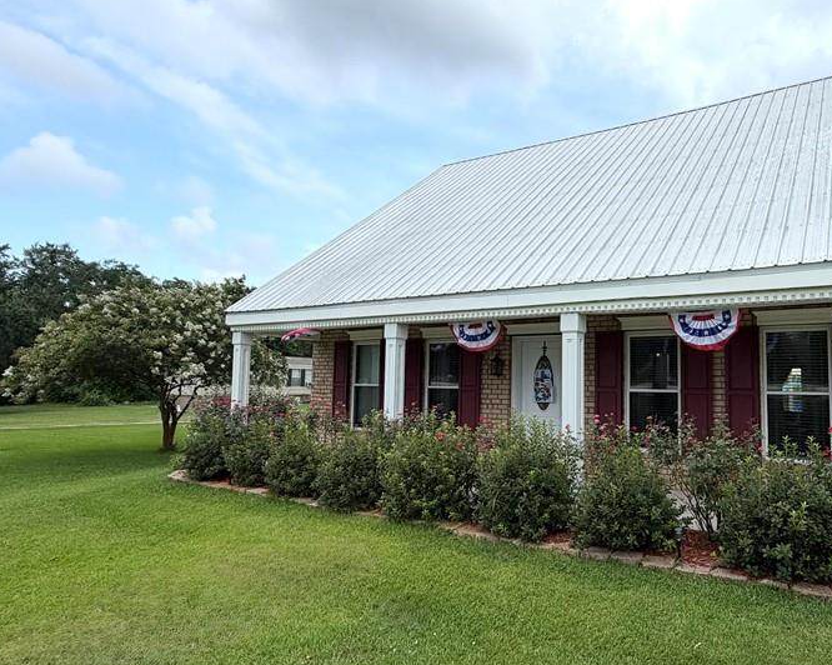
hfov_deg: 73.0
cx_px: 609
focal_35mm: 21
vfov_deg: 65.5
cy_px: 336
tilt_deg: +5.4
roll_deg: -0.2
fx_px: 517
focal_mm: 2.22
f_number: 2.2
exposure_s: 1/751
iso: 40
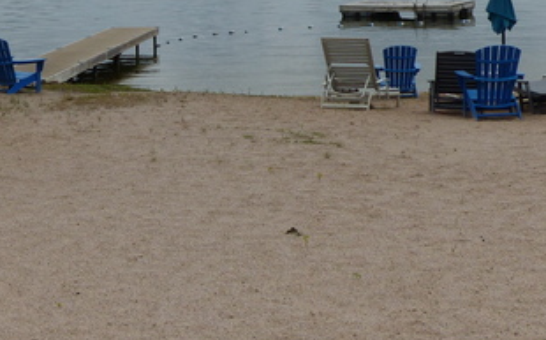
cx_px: 187
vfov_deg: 12.4
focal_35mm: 103
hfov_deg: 20.2
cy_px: -58
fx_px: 1531
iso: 100
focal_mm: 8.4
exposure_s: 1/1300
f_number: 4.5
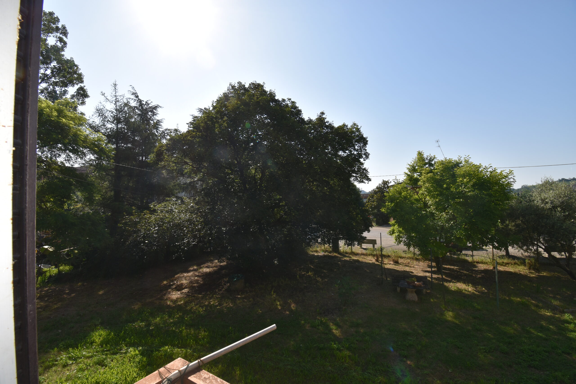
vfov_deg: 77.3
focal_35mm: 15
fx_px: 240
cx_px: 288
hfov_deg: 100.4
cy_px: 192
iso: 100
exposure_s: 1/200
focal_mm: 10
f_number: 10
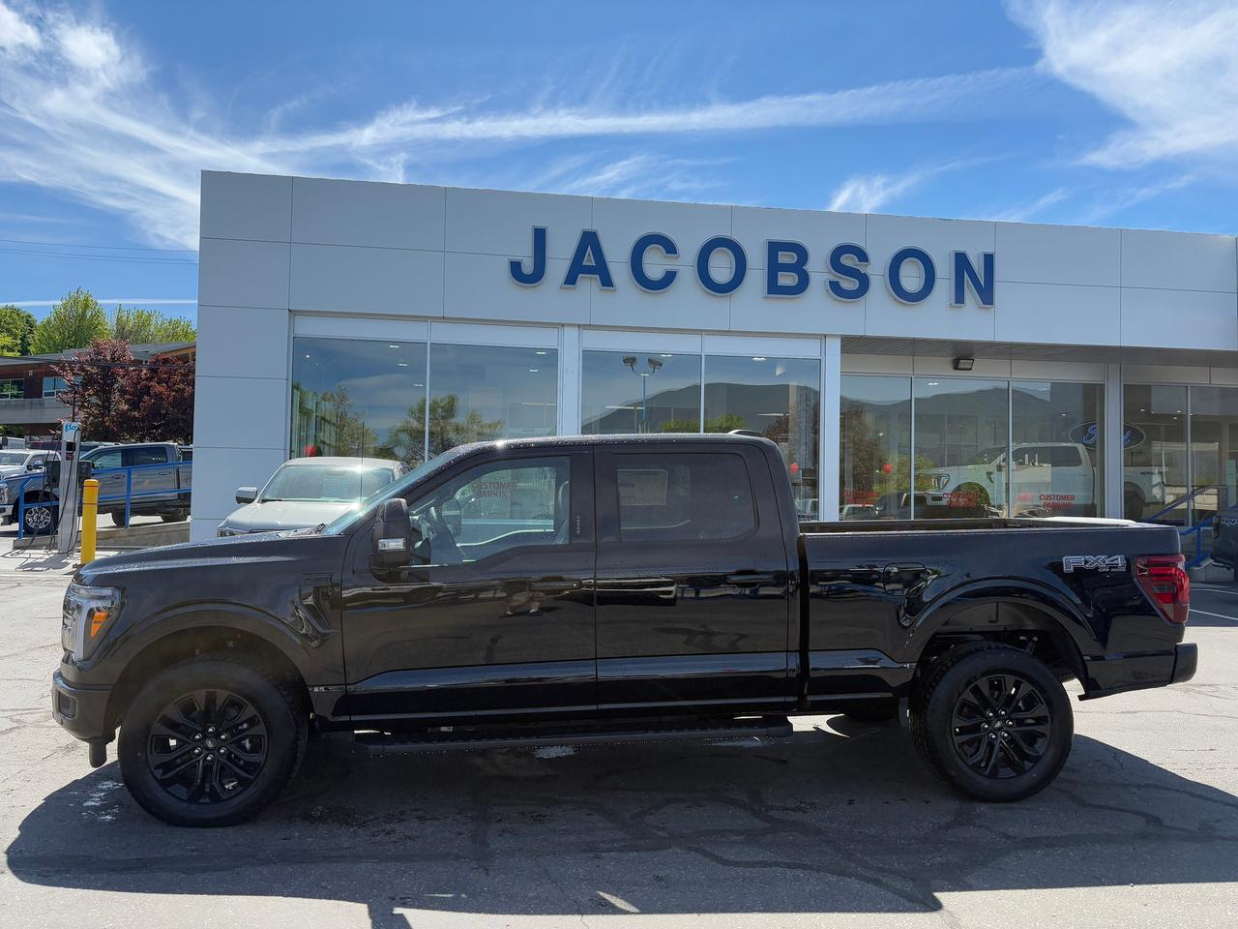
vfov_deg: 53.1
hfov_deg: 67.3
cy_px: 464
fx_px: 930
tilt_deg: +2.7
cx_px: 619
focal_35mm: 26
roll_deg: -1.1
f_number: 1.6
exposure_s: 1/2639
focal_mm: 5.96
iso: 50
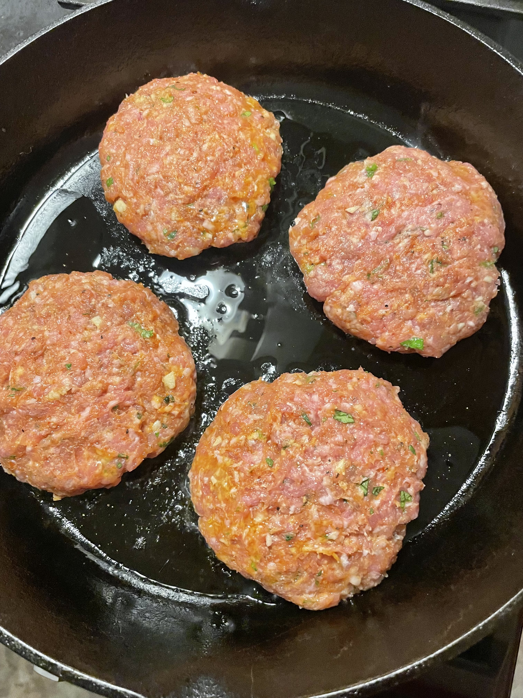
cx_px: 262
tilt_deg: -73.1
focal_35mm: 26
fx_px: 524
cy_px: 349
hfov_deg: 53.1
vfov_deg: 67.3
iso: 500
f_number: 1.6
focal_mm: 4.2
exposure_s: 1/60
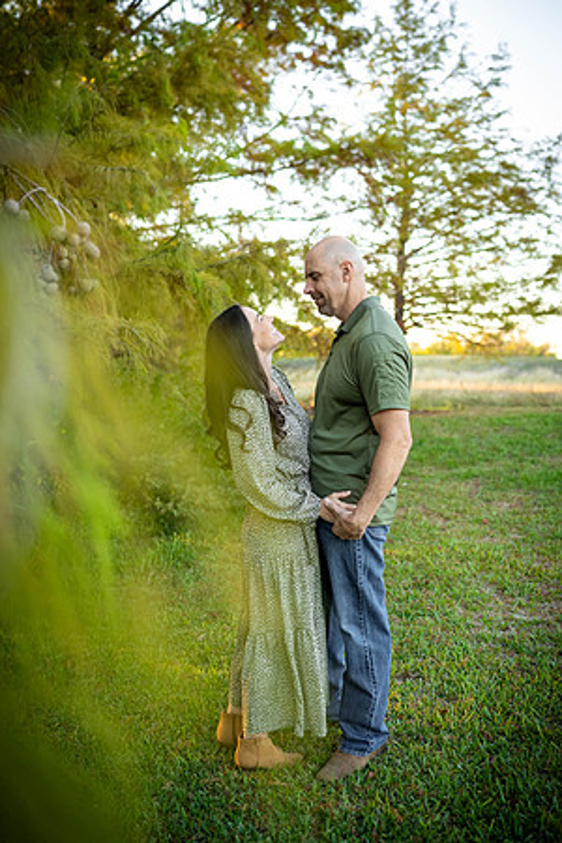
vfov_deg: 54.4
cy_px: 422
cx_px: 281
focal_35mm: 35
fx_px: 820
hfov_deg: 37.9
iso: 640
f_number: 2.2
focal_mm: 35
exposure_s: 1/640
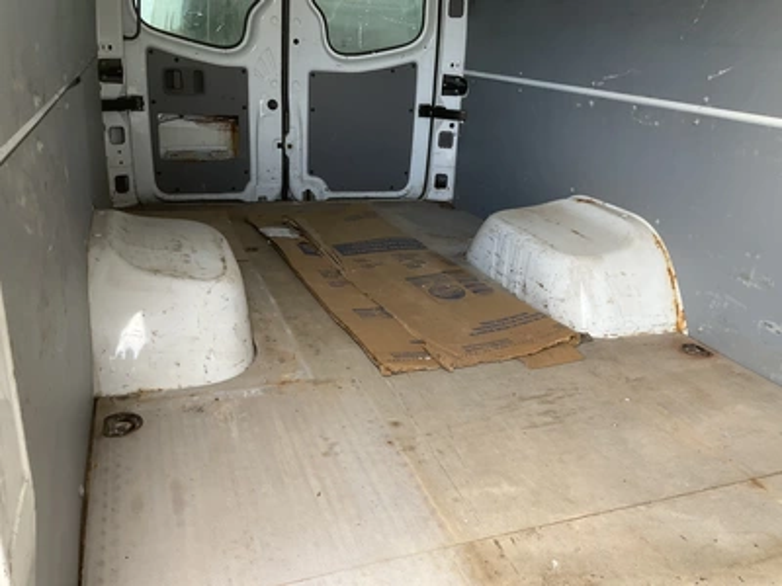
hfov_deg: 61.7
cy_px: 293
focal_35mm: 29
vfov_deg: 48.2
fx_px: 655
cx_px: 391
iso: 50
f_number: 1.8
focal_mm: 3
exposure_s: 1/122
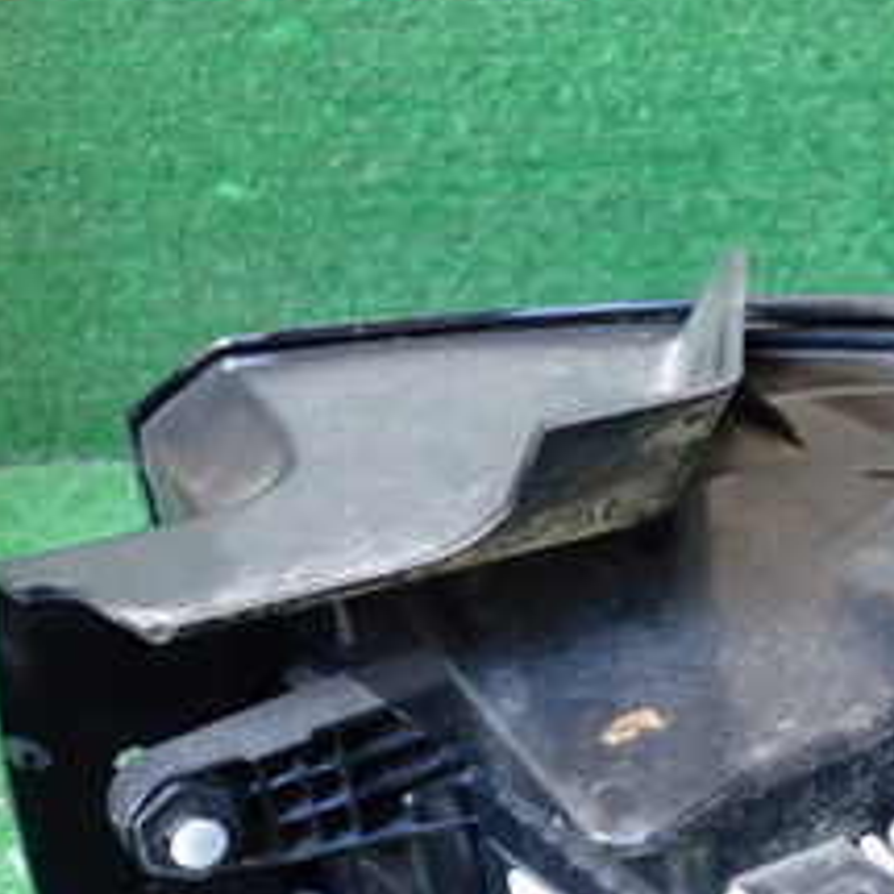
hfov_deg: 21.7
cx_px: 1060
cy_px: 836
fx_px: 2162
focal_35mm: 74
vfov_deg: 22.7
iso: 500
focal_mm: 5.4
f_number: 2.3
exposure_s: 1/50
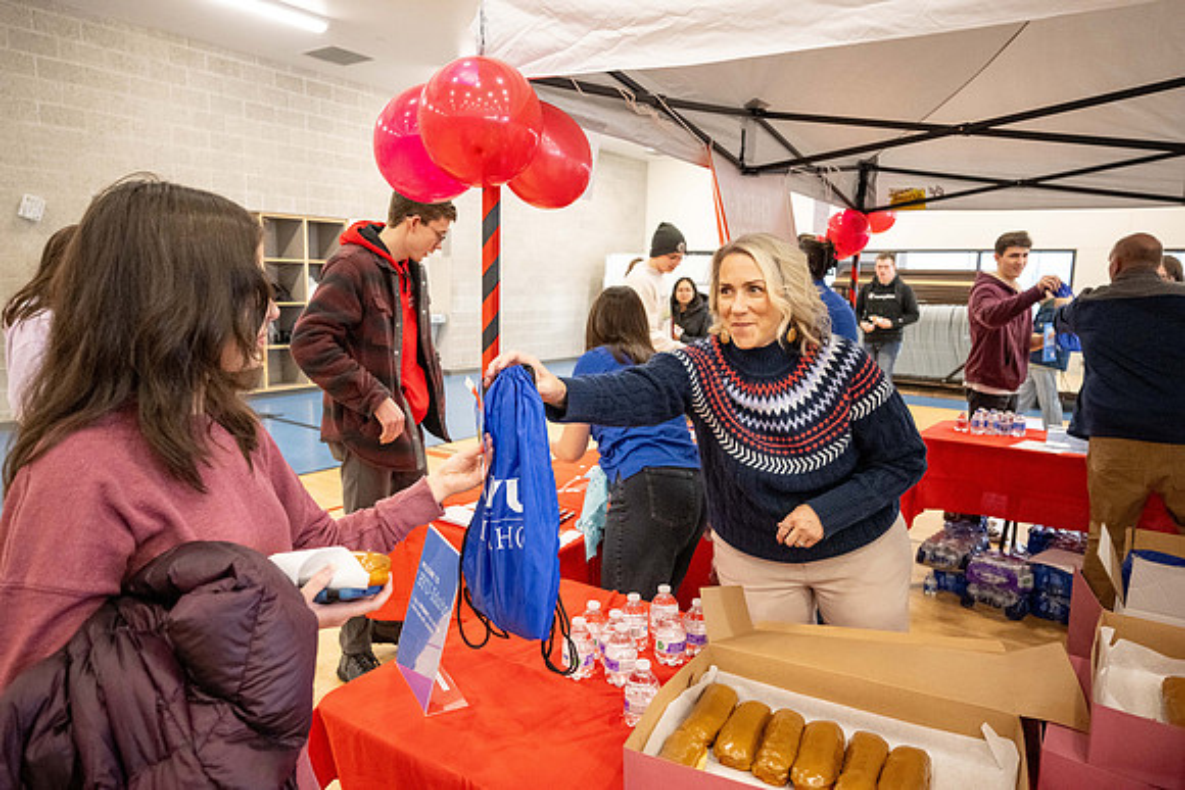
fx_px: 741
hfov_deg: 77.3
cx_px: 592
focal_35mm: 22
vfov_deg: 56.2
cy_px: 395
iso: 4000
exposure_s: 1/320
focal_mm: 22.5
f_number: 4
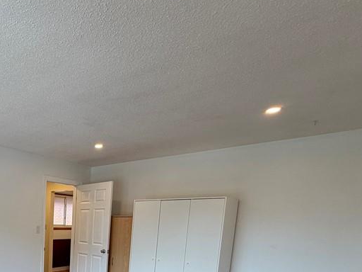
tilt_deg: -8.0
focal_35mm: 28
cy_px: 261
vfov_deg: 43.8
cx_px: 33
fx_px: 293
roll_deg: -0.7
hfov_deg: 54.7
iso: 100
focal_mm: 2.22
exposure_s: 1/120
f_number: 2.2
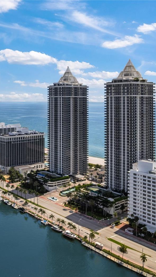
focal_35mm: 35
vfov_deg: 56.6
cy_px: 140
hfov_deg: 31.0
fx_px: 257
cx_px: -4
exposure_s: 1/160
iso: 100
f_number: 2.8
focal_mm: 8.38
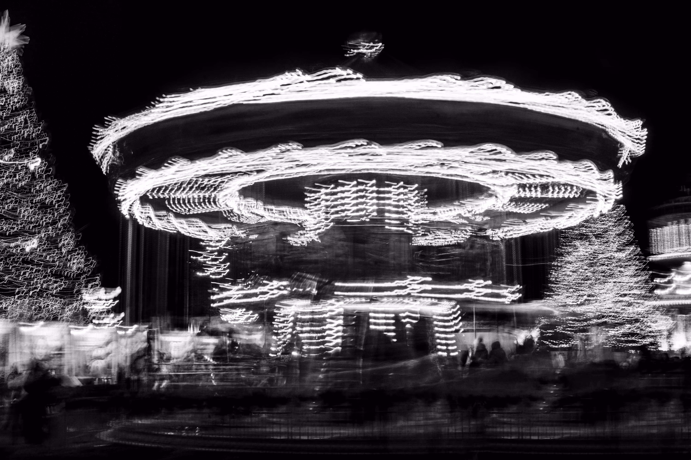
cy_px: 230
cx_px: 346
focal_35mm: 45
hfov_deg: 43.6
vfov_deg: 29.9
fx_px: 864
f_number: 20
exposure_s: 3.2
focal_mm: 45
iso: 160
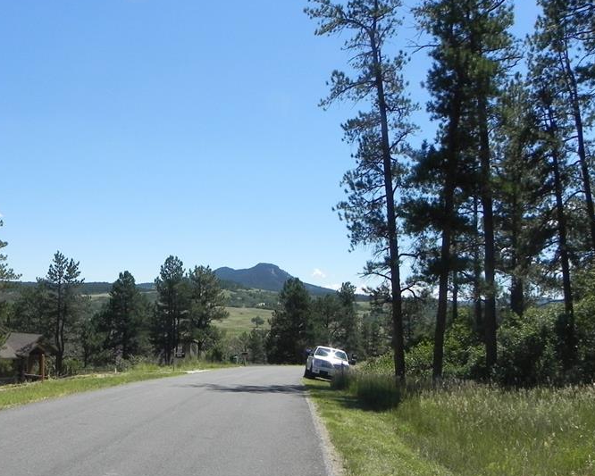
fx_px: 687
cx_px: 149
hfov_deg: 45.2
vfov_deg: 38.1
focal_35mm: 39
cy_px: 274
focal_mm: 4.6
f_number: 7.1
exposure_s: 1/443
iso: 160
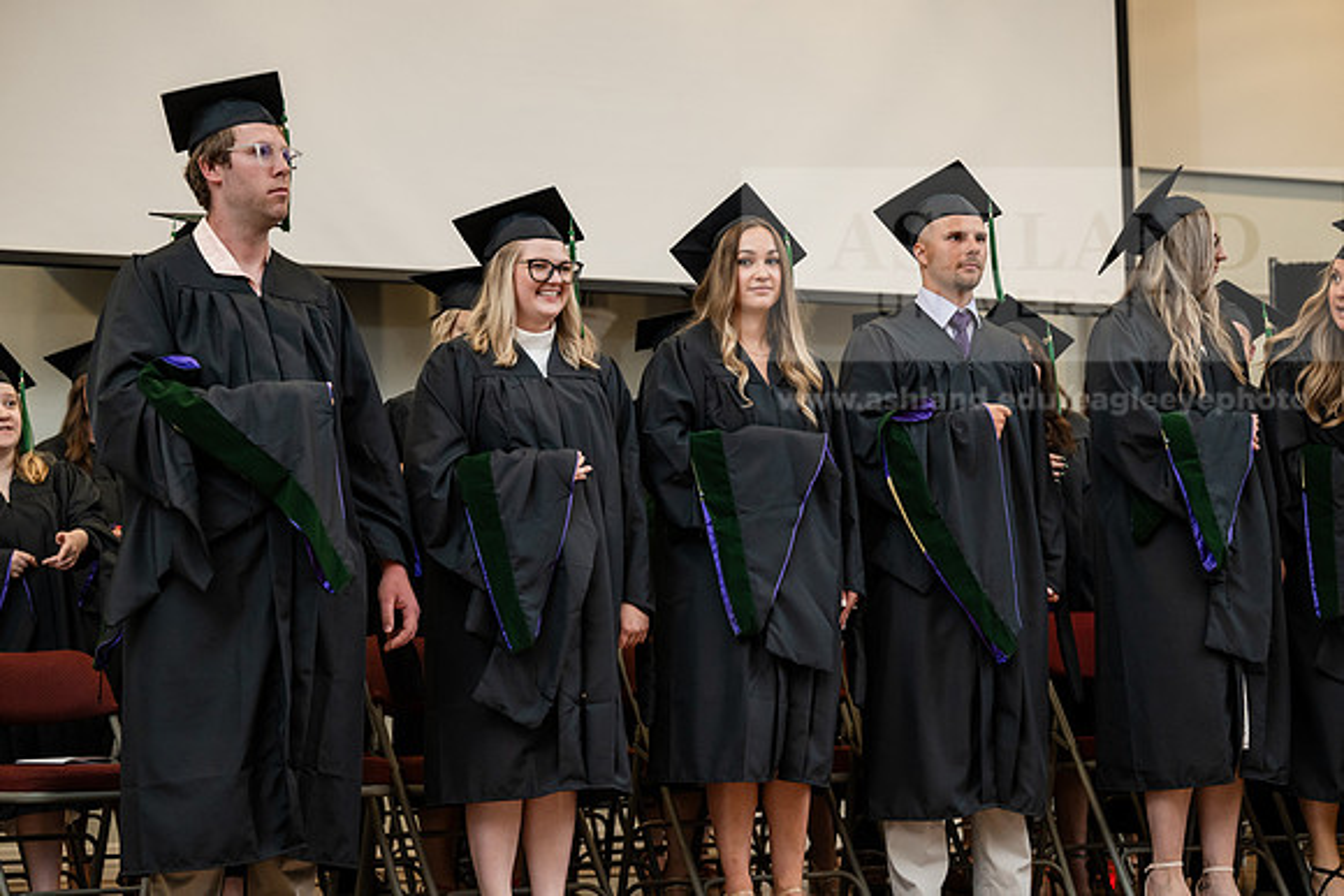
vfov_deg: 19.2
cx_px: 672
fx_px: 2651
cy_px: 448
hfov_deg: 28.4
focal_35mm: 71
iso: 1250
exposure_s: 1/160
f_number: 3.2
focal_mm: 71
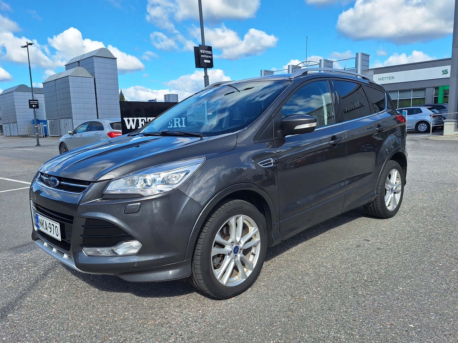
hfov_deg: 67.1
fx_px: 344
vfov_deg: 53.0
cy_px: 185
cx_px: 202
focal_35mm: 26
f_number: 1.8
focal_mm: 5.54
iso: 40
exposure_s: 1/2632
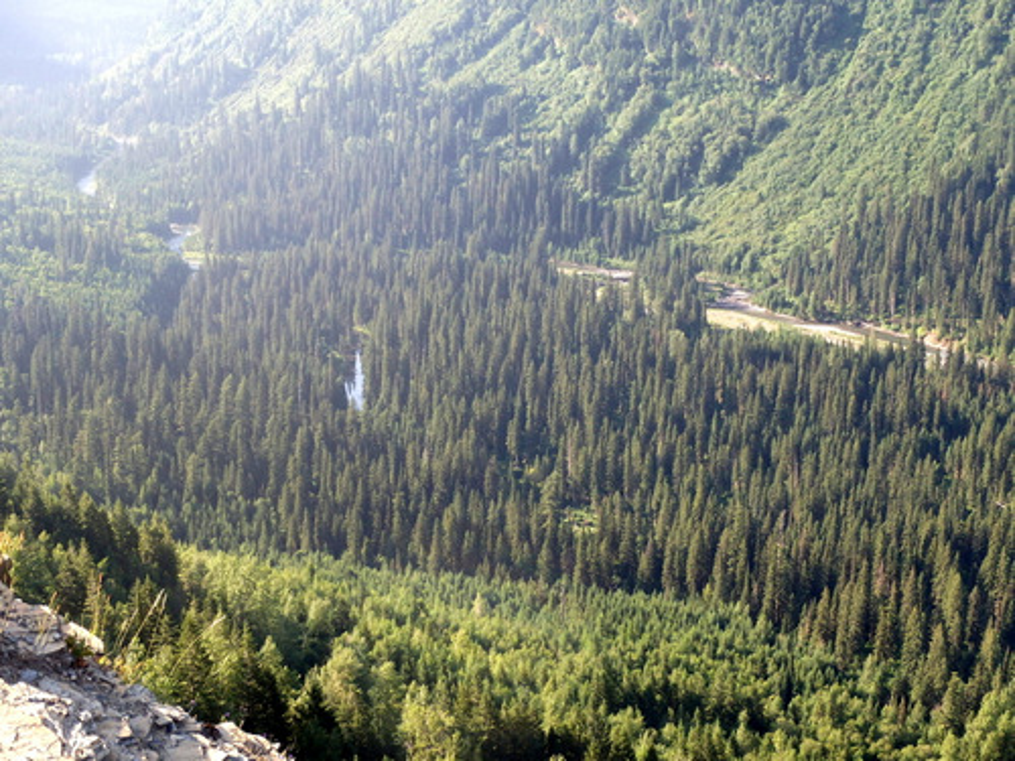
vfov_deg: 28.0
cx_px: 508
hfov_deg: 36.8
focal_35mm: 52
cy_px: 380
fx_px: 1525
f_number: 5
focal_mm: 9.4
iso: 125
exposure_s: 1/125
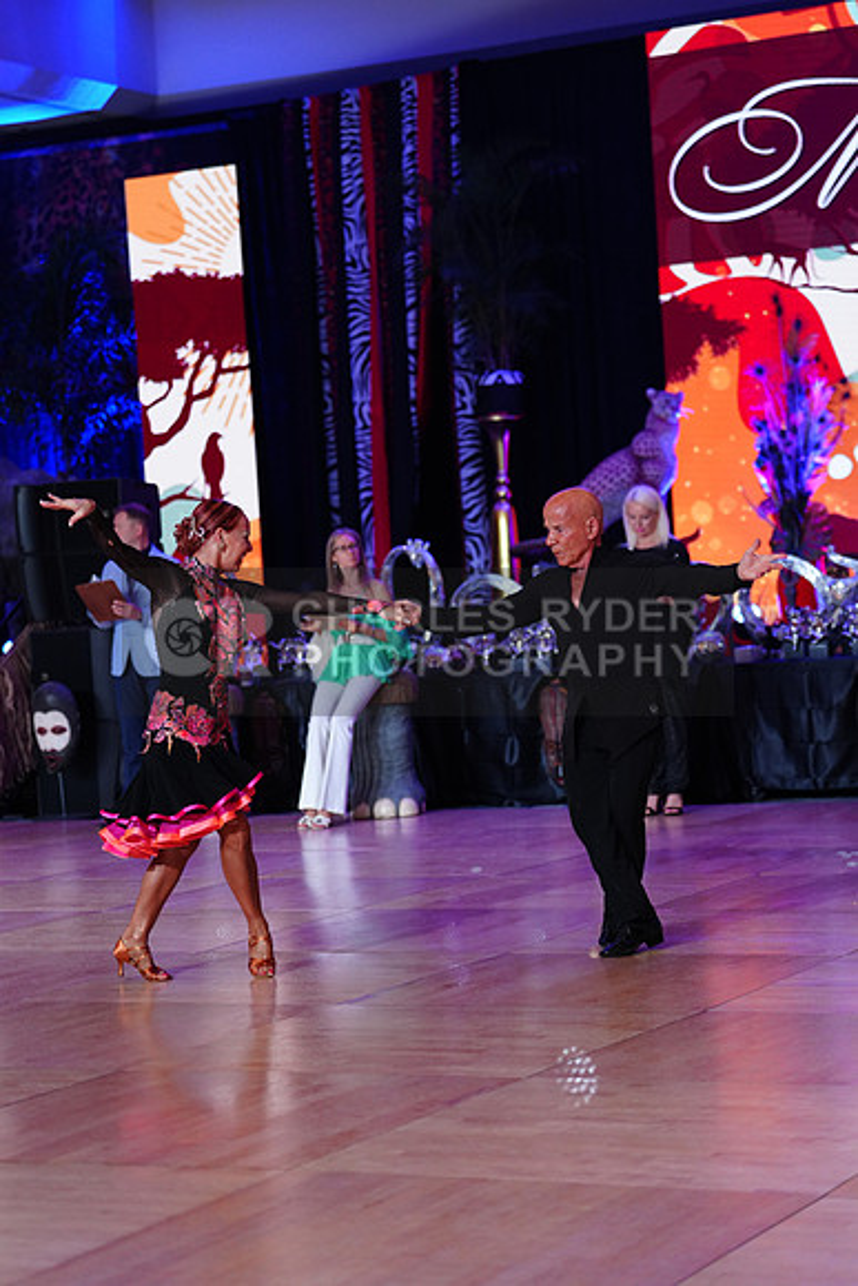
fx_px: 2930
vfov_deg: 24.8
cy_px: 643
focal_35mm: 82
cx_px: 429
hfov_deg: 16.7
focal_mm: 82
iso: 1600
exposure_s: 1/400
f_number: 2.8
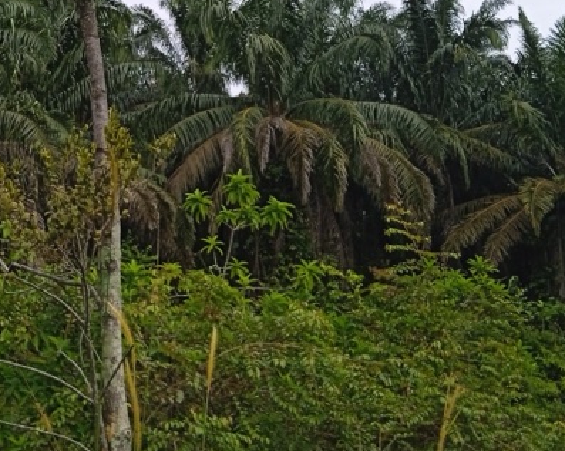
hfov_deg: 29.6
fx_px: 1036
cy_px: 74
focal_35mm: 62
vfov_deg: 24.1
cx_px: 93
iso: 111
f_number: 2.2
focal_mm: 3.43
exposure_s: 1/908
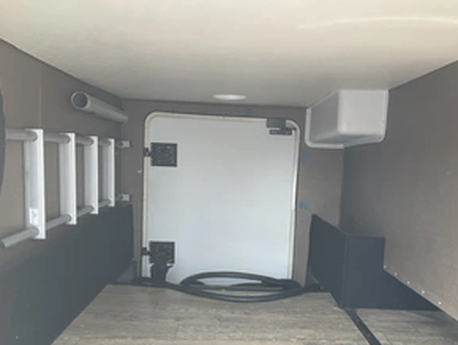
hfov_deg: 46.6
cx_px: 261
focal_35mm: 40
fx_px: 530
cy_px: 223
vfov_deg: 35.7
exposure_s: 1/164
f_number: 1.8
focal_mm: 3
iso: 32
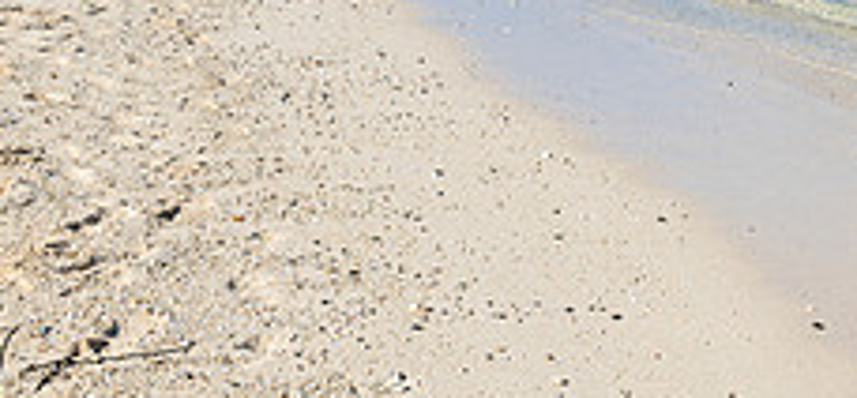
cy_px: -247
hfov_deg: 24.9
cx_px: 1057
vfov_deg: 12.4
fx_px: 1725
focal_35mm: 79
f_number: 8
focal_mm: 28
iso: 64
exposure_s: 1/100
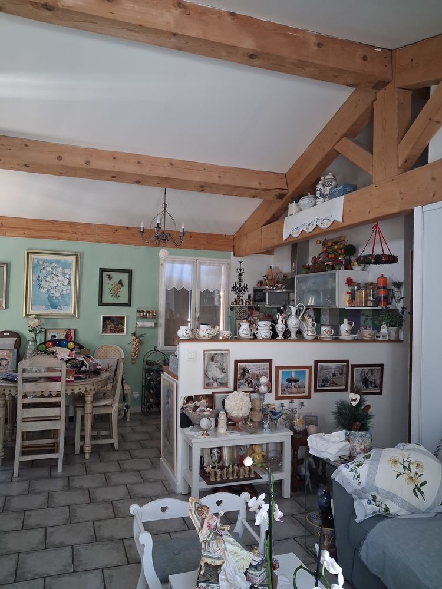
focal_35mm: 27
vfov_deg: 65.3
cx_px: 221
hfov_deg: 51.4
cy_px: 294
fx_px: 460
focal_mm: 4
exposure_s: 1/50
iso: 500
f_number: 1.8
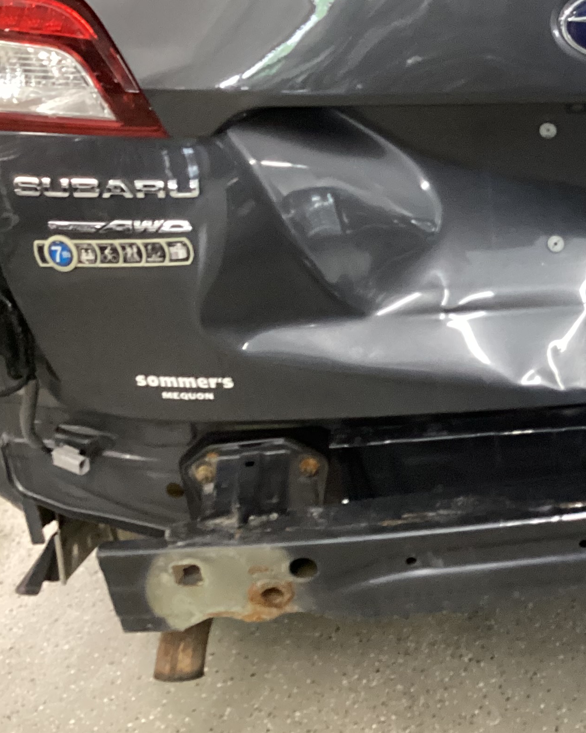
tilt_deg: -24.7
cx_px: 648
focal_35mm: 63
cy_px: 338
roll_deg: +1.9
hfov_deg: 22.8
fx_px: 1366
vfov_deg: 30.0
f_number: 2.4
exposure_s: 1/33
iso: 400
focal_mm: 3.3
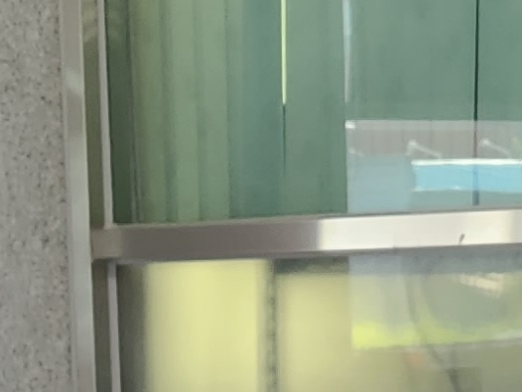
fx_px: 1961
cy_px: 760
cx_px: 378
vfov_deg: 10.6
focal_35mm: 130
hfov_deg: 15.1
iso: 125
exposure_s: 1/120
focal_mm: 5.4
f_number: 1.8
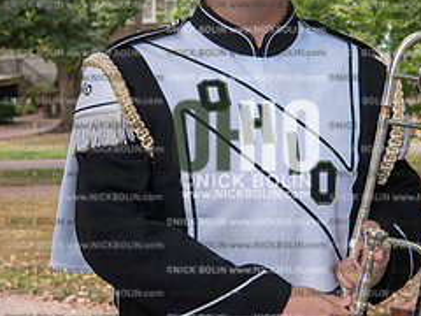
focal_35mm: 90
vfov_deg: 16.4
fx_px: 1095
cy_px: 149
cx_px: 246
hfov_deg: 21.8
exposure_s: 1/100
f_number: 8
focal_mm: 50
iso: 500
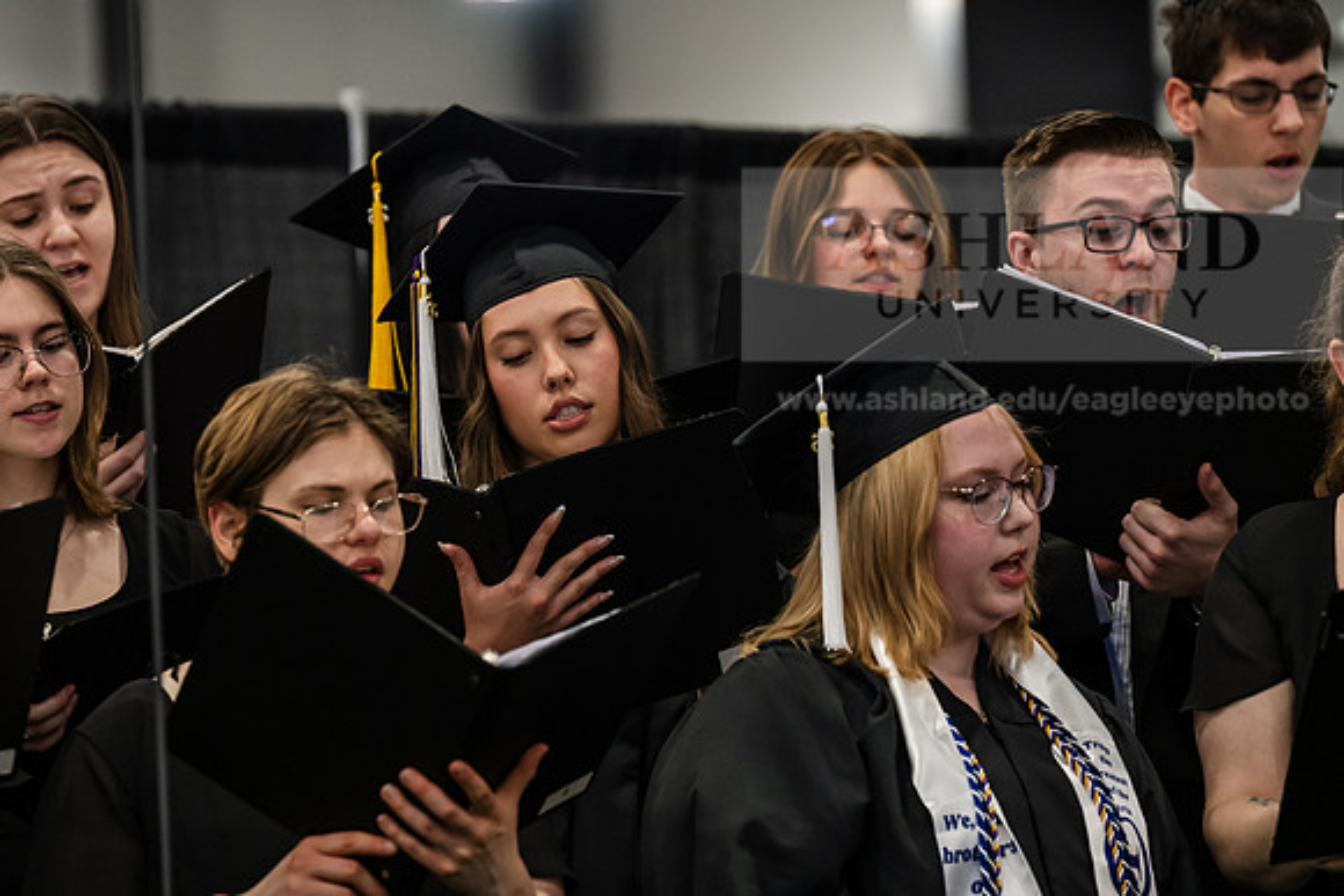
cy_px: 448
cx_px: 672
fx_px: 7468
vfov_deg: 6.9
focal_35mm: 200
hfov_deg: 10.3
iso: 4000
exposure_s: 1/200
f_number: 5
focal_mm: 200
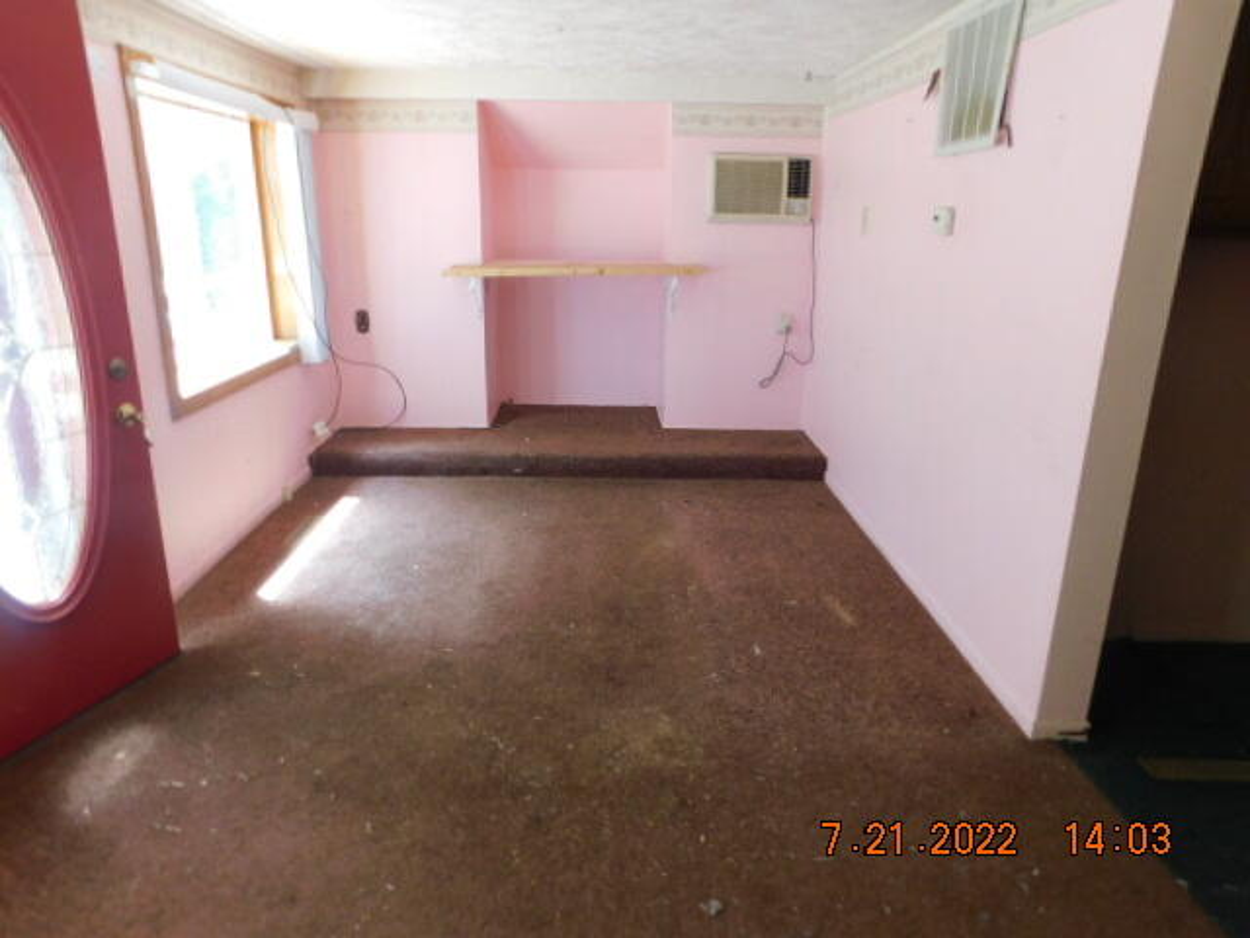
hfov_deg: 73.9
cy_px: 469
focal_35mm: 23
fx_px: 831
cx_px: 625
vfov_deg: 58.9
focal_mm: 4
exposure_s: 1/30
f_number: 3
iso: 180
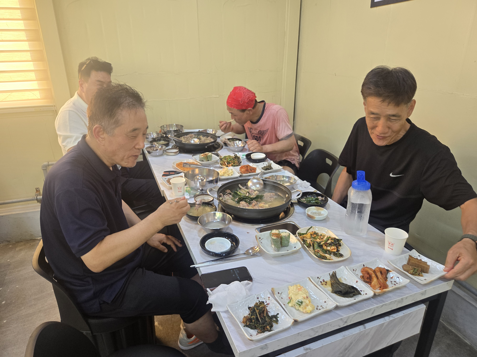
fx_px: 317
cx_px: 238
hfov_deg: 73.9
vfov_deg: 58.9
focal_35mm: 23
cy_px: 178
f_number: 1.8
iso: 160
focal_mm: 5.4
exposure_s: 1/120
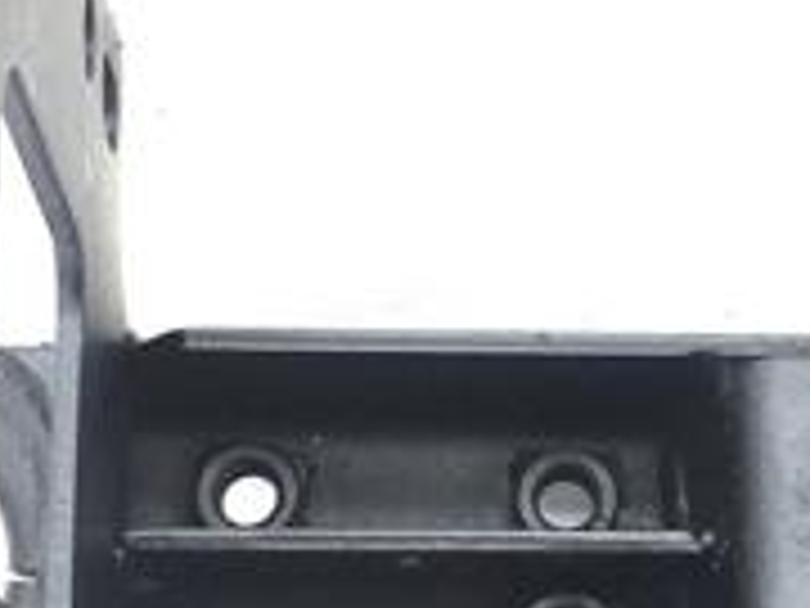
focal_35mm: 103
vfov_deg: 14.3
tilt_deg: -44.7
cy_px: 468
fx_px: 2410
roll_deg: -3.3
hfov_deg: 19.0
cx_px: 580
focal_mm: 4.15
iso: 25
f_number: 2.2
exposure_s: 1/100
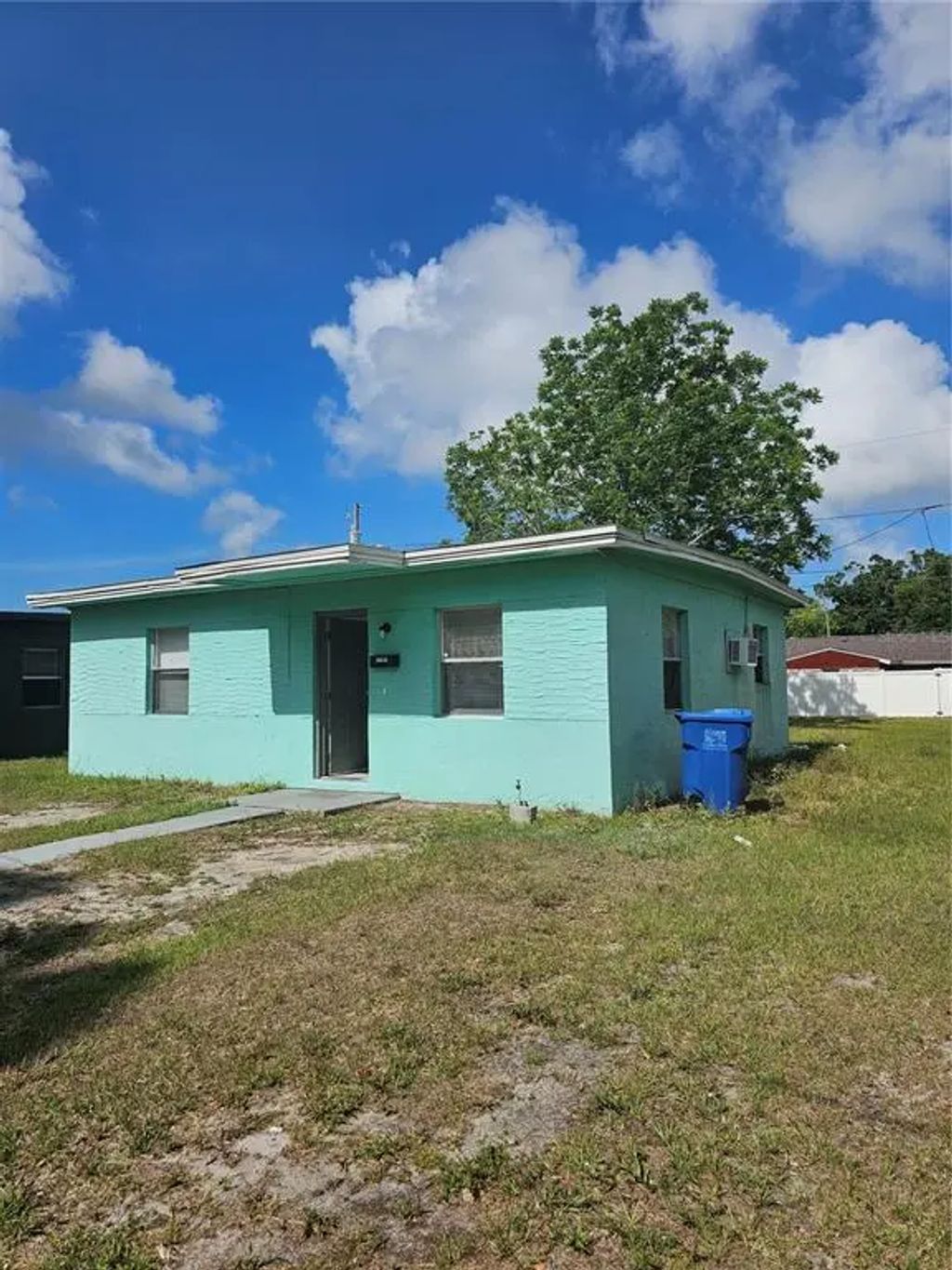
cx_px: 476
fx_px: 843
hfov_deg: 58.9
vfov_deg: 73.9
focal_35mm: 23
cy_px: 635
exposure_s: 1/1580
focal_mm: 6.3
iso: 10
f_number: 1.7
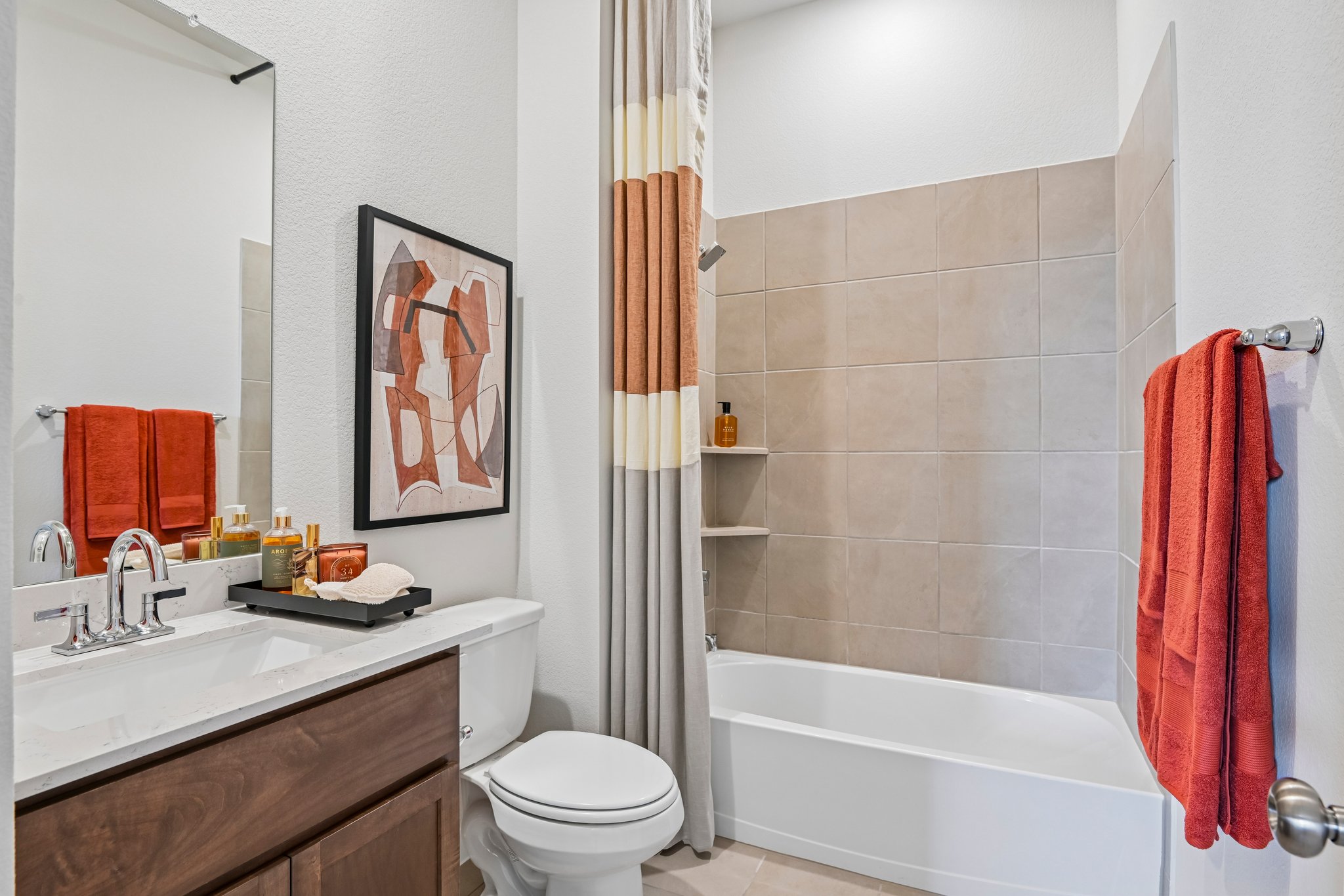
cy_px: 448
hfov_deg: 90.0
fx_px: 672
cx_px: 672
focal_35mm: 18
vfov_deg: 67.4
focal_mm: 18
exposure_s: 1/6
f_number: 8
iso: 400
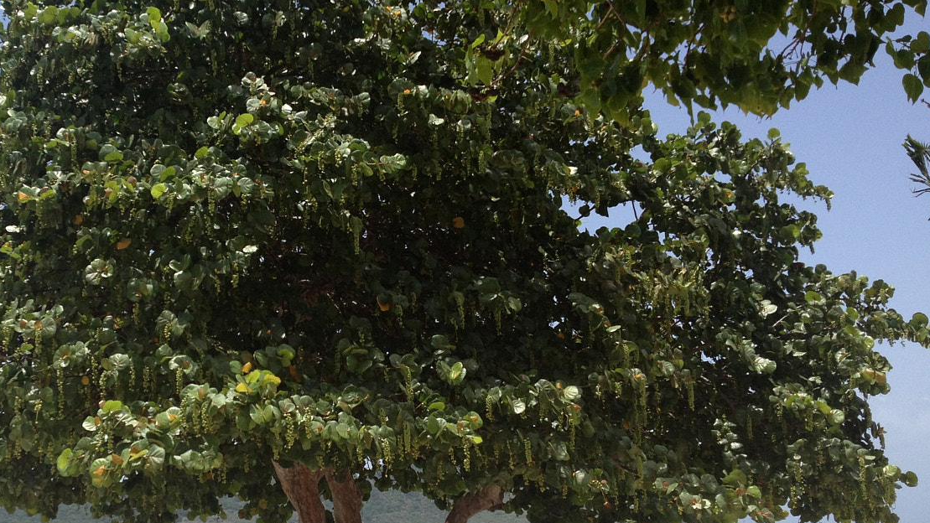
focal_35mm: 55
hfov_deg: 37.2
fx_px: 1356
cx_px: 267
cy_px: 328
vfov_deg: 21.8
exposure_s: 1/1325
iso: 50
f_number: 2.4
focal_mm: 4.28
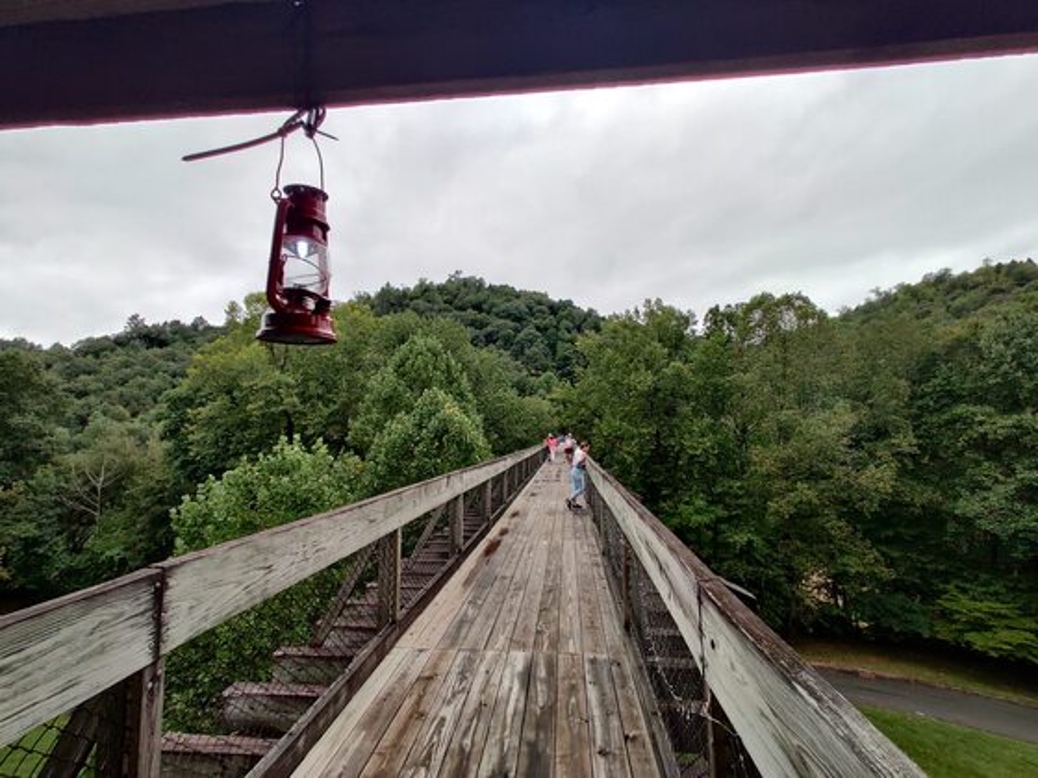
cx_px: 519
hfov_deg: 106.2
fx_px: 390
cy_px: 389
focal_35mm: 13
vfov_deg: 89.9
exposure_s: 1/100
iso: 250
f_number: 2.2
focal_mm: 2.25
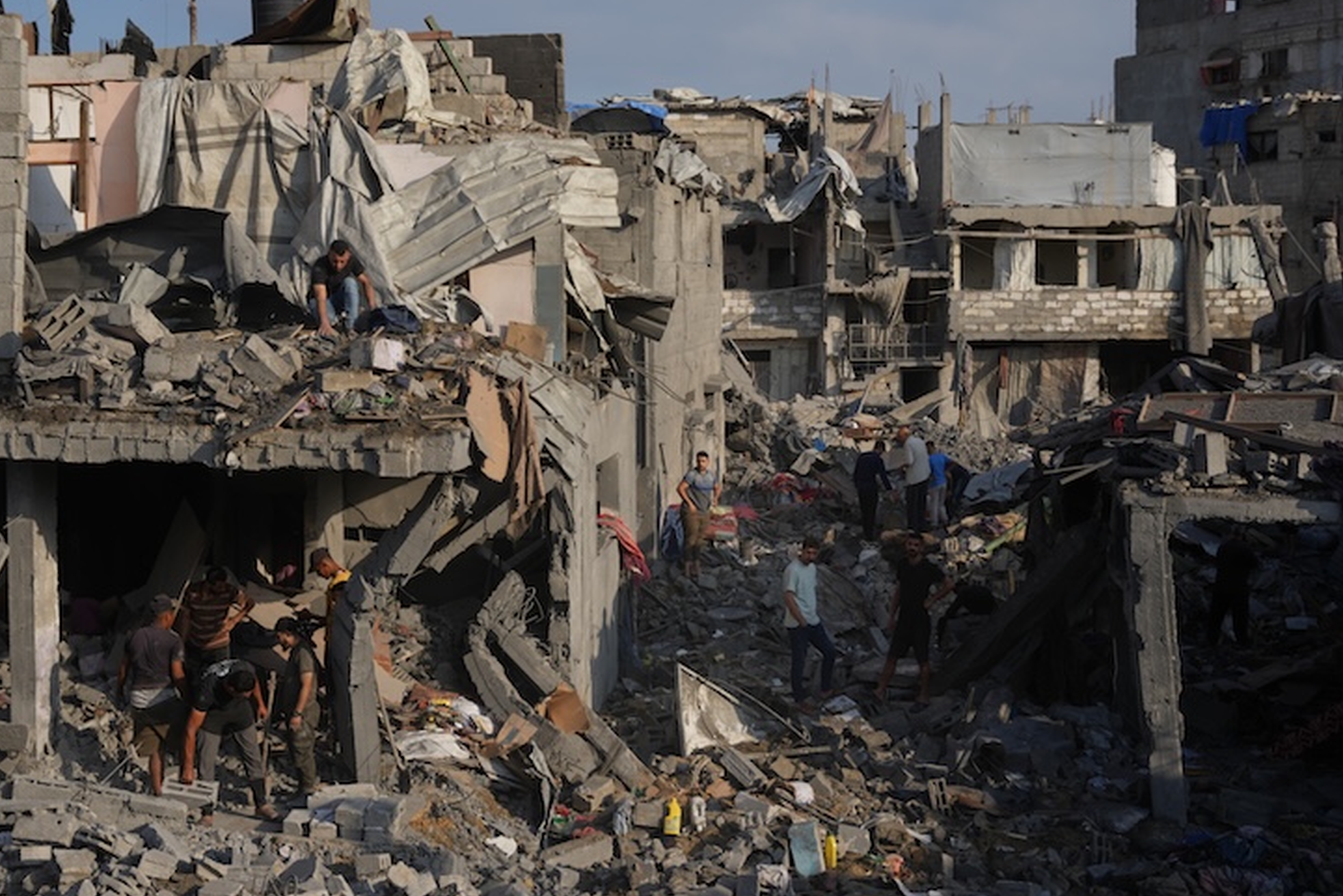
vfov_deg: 25.5
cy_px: 344
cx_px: 590
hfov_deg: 37.5
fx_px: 1977
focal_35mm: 53
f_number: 2.8
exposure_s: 1/3200
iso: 100
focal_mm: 39
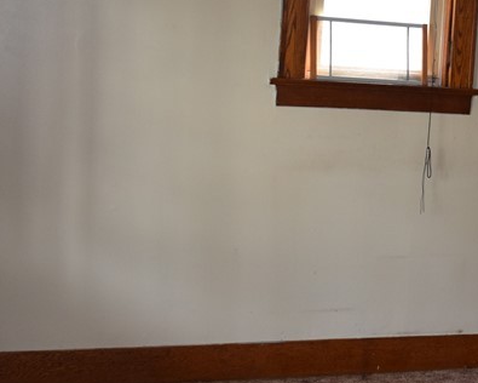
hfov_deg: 22.8
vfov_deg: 18.9
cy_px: 198
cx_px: 443
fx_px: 1150
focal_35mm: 81
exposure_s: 1/80
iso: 800
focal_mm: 21
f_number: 4.5
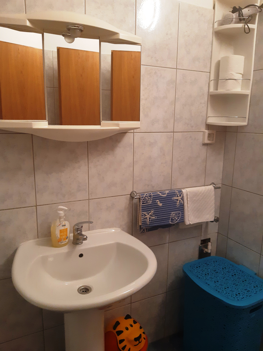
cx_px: 132
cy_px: 176
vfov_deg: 67.3
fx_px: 263
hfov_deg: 53.1
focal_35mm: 26
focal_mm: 3.92
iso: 200
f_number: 1.7
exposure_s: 1/50
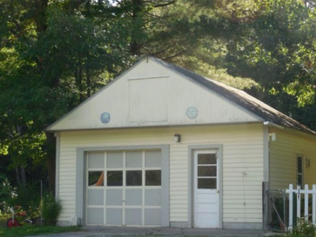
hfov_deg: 25.0
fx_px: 712
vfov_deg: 18.9
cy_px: 141
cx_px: 189
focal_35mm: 78
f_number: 4.3
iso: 125
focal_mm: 11
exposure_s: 1/200
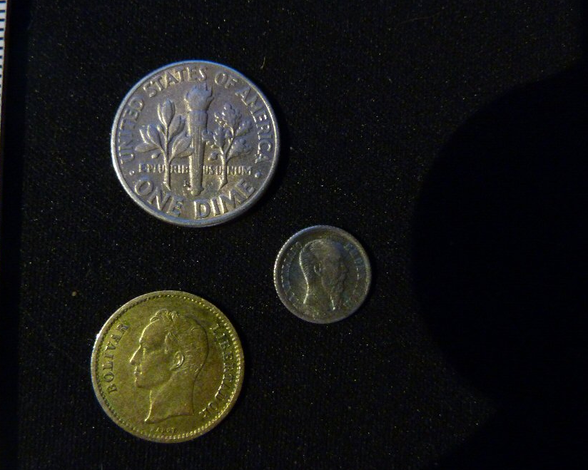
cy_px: 231
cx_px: 263
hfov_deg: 63.9
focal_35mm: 27
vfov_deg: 53.2
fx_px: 470
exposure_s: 1/8
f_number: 3.3
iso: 400
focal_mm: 4.1
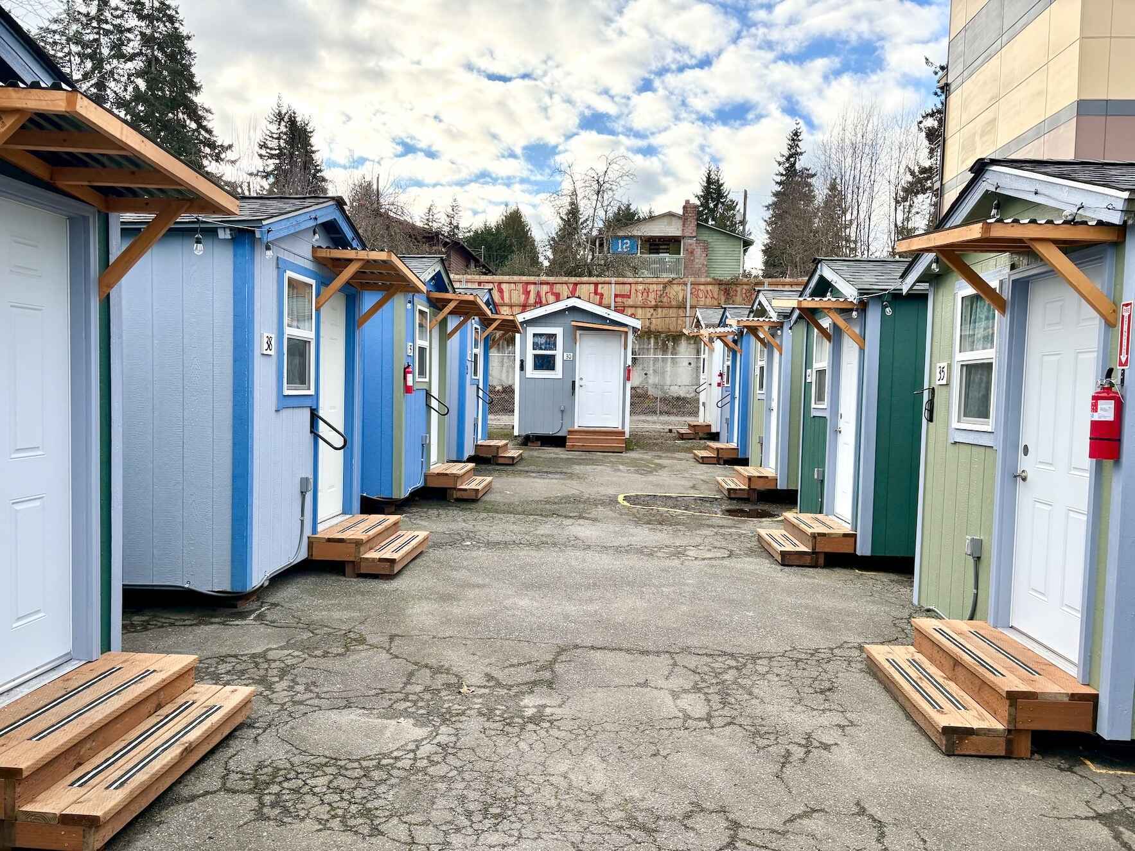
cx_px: 568
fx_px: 852
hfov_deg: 67.3
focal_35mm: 26
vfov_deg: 53.1
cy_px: 426
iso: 64
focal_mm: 5.96
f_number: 1.6
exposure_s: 1/1587
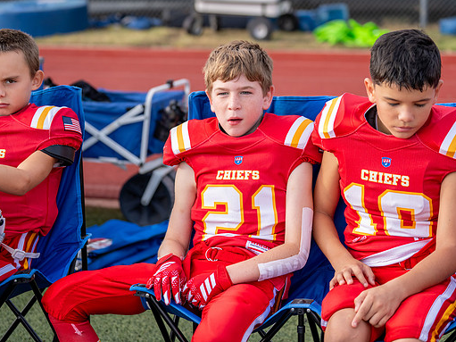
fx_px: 1251
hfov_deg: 20.7
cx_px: 237
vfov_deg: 15.5
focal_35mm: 95
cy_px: 128
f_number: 2.8
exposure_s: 1/2000
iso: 250
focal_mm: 70
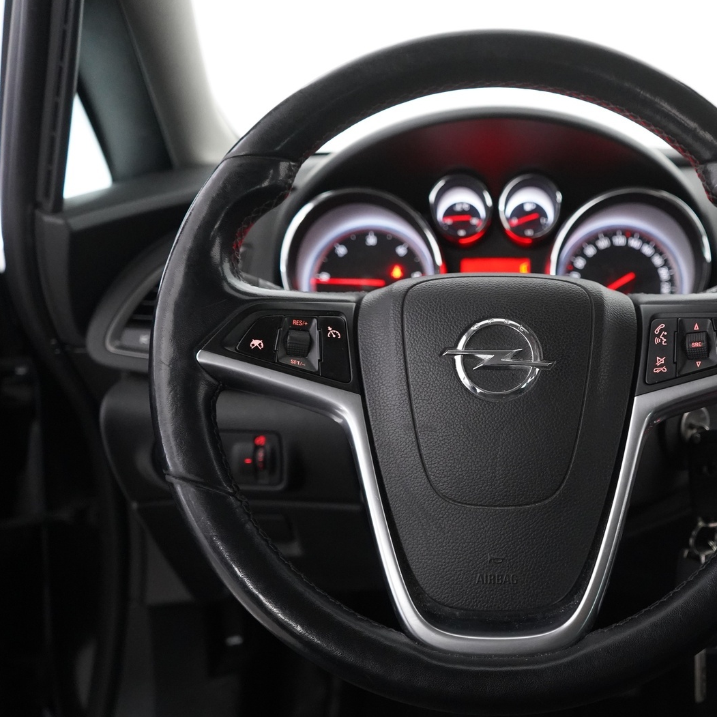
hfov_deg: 43.0
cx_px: 497
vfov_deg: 43.9
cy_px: 360
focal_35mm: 38
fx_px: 890
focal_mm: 29
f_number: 3.5
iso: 6400
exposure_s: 1/60
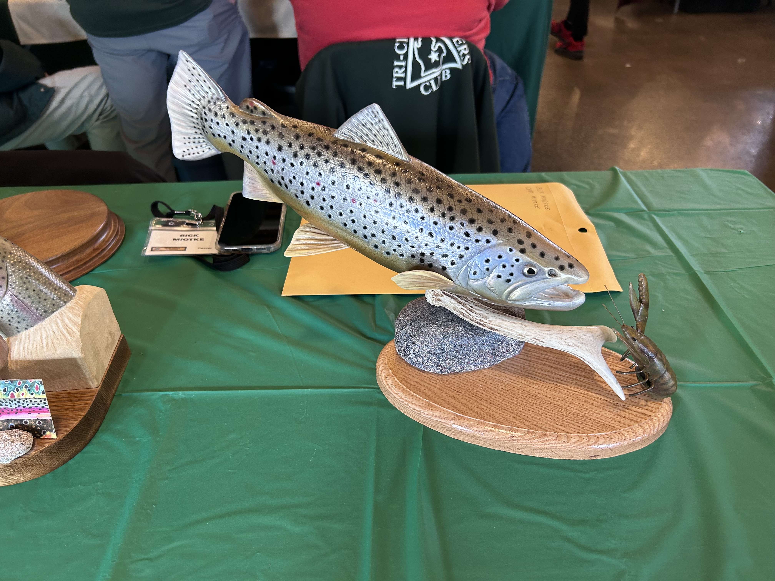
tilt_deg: -37.4
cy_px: 290
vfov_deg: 53.1
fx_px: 582
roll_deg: +2.9
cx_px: 388
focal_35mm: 26
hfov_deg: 67.3
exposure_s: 1/60
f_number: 1.5
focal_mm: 5.7
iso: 100
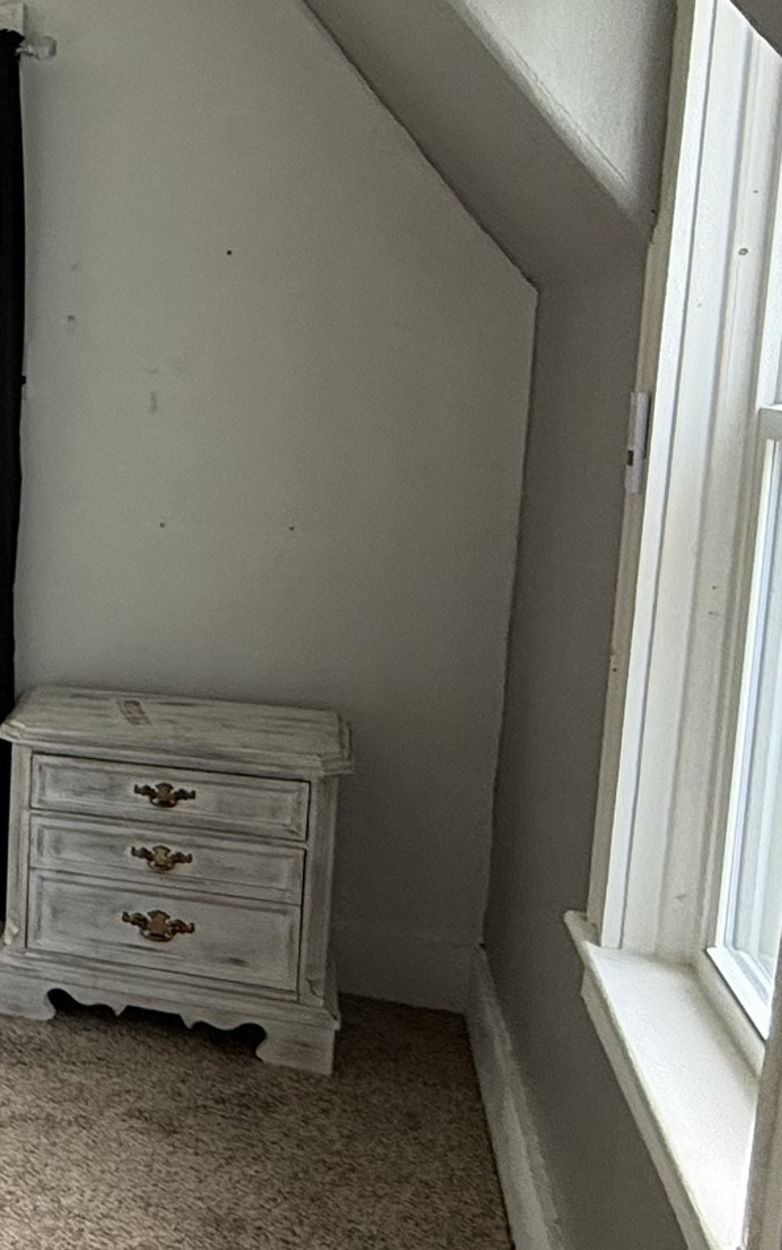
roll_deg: +0.4
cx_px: -616
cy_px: 554
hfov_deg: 19.9
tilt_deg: -7.6
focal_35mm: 48
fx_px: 1636
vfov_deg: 41.8
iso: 160
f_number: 2.2
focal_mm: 2.22
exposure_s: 1/99
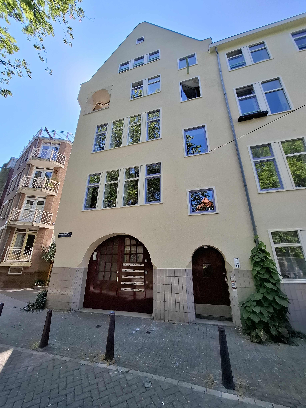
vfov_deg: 106.2
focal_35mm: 13
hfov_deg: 89.9
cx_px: 153
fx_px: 153
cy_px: 204
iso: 40
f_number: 2.2
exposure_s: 1/385
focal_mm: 1.74
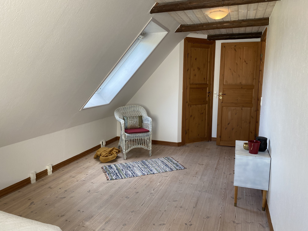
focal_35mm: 26
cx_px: 154
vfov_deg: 53.1
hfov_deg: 67.3
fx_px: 231
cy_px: 116
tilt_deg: -9.1
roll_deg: +0.0
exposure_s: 1/121
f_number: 1.8
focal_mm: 4.25
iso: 80
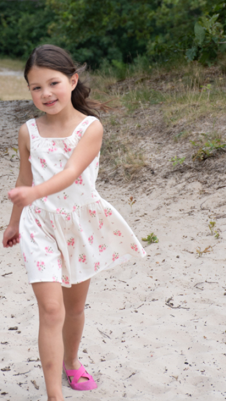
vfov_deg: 10.4
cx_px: 50
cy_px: 165
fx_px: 2215
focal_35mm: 208
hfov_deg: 5.8
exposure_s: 1/250
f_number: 8
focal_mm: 80
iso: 200
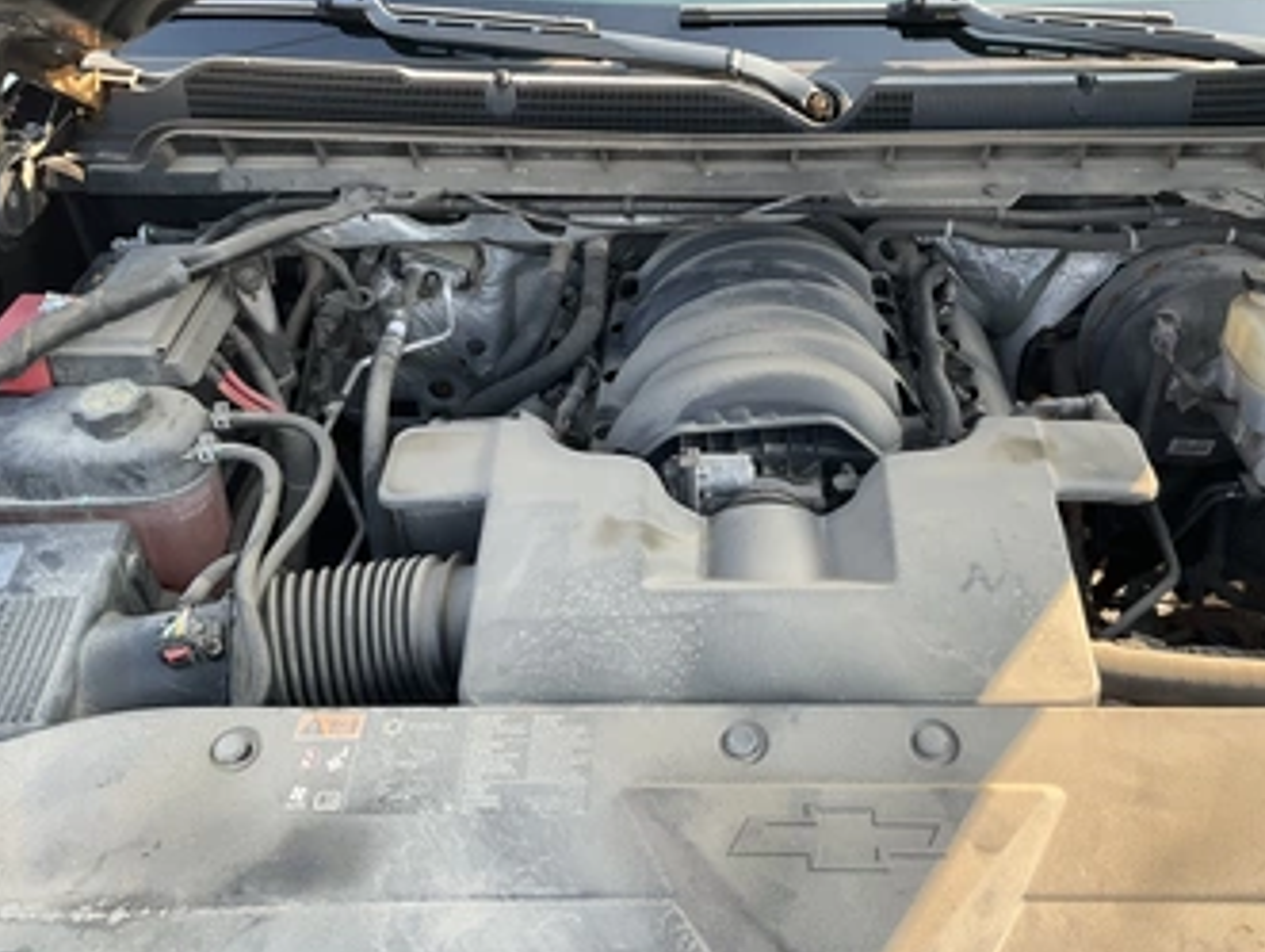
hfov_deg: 52.4
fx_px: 1280
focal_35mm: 35
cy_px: 409
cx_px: 726
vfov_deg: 40.7
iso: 20
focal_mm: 3
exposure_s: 1/122
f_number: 1.8
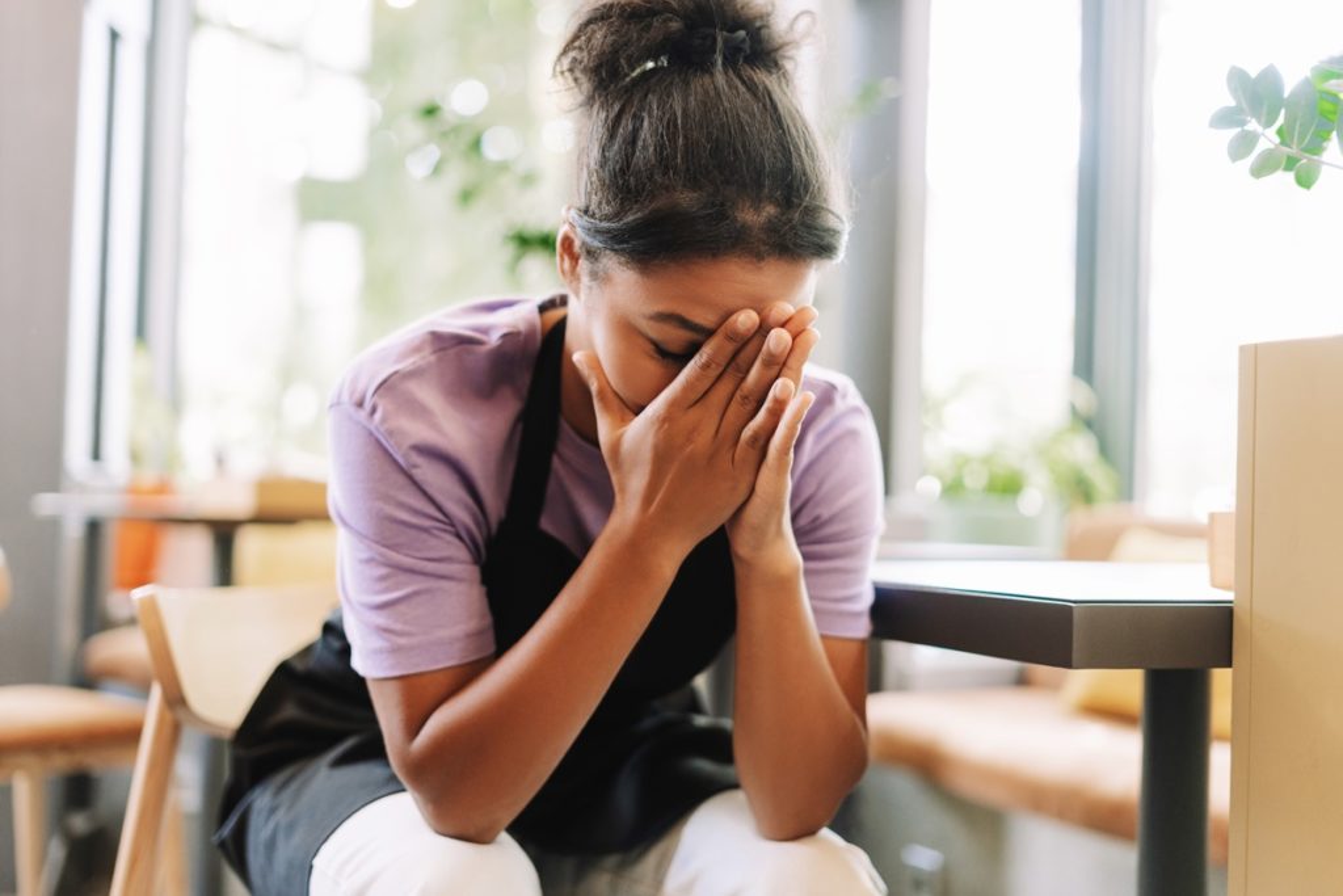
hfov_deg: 39.6
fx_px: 1865
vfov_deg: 27.0
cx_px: 672
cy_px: 448
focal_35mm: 50
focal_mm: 50
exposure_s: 1/250
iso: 500
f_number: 2
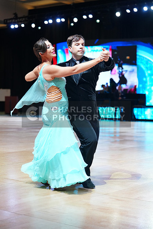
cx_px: 76
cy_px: 114
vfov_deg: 28.8
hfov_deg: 19.5
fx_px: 446
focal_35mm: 70
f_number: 2.8
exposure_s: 1/500
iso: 2000
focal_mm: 70
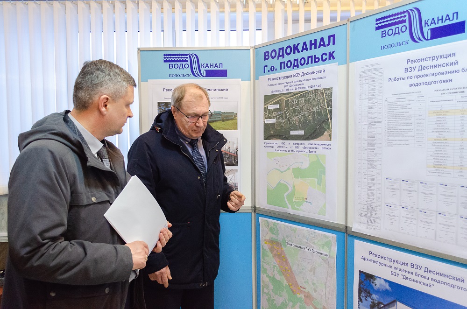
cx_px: 234
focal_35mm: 33
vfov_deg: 39.8
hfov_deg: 57.3
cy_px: 154
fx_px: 427
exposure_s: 1/125
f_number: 3.8
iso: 4000
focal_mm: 22
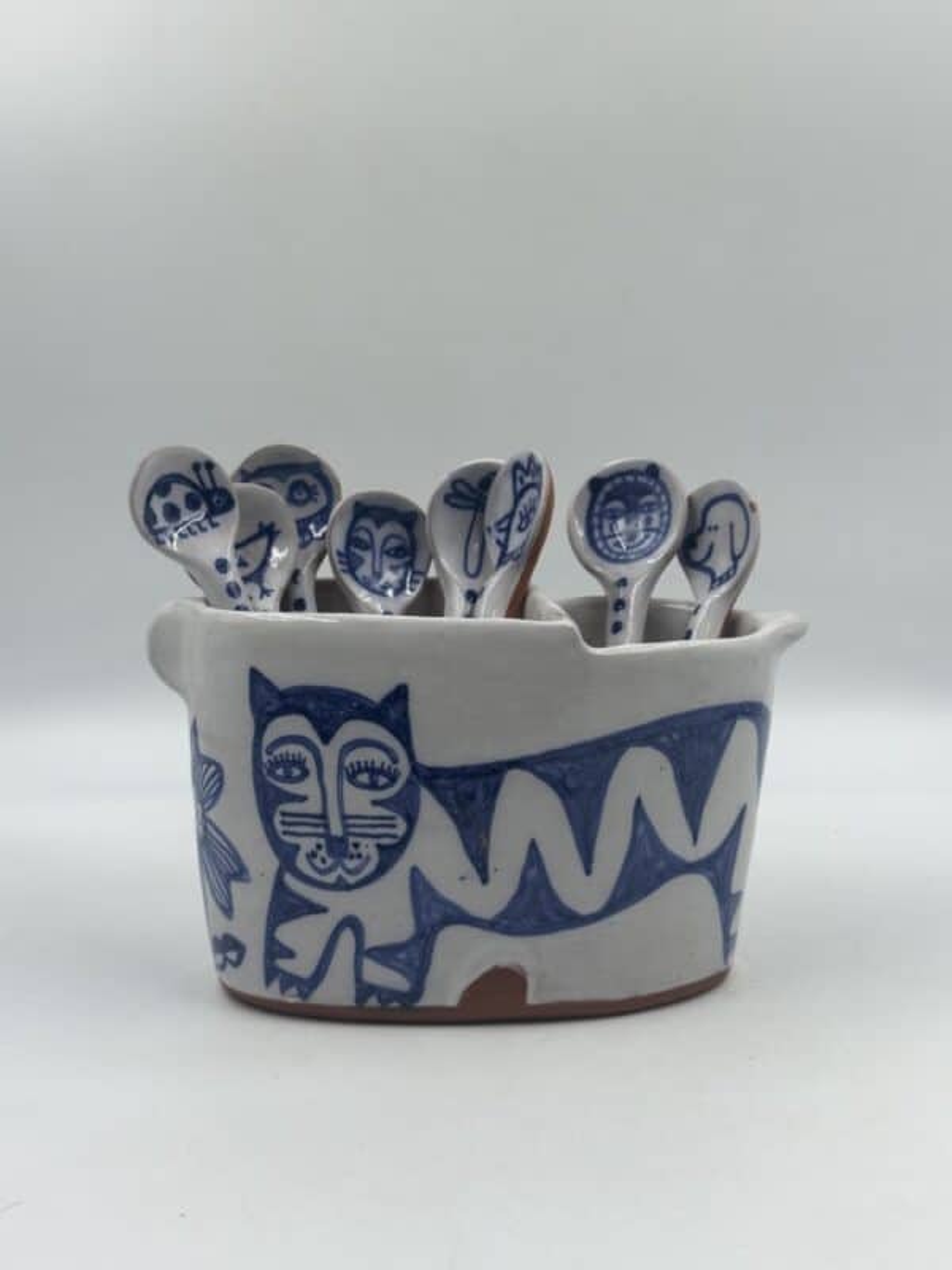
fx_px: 1760
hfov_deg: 30.3
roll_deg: -0.2
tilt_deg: -11.6
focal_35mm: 48
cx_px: 476
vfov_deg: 39.7
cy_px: 635
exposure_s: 1/386
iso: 64
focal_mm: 6.86
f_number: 1.78
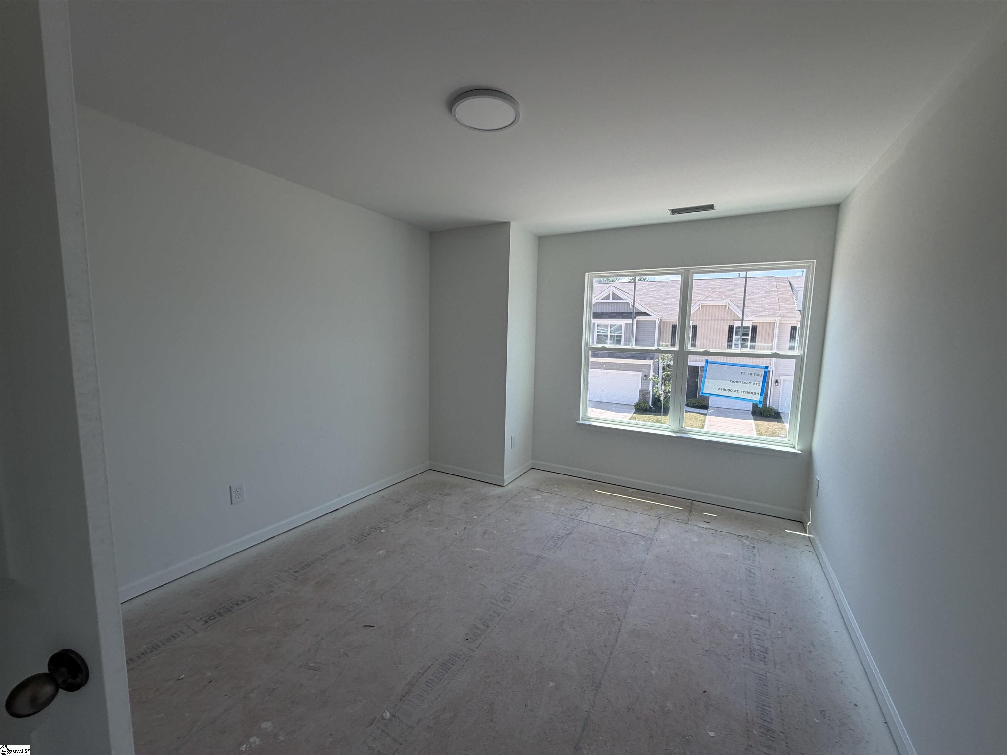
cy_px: 378
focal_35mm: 14
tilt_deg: -7.9
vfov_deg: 85.7
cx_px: 504
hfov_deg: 102.1
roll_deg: -2.1
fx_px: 407
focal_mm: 2.22
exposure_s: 1/225
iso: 40
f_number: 2.2
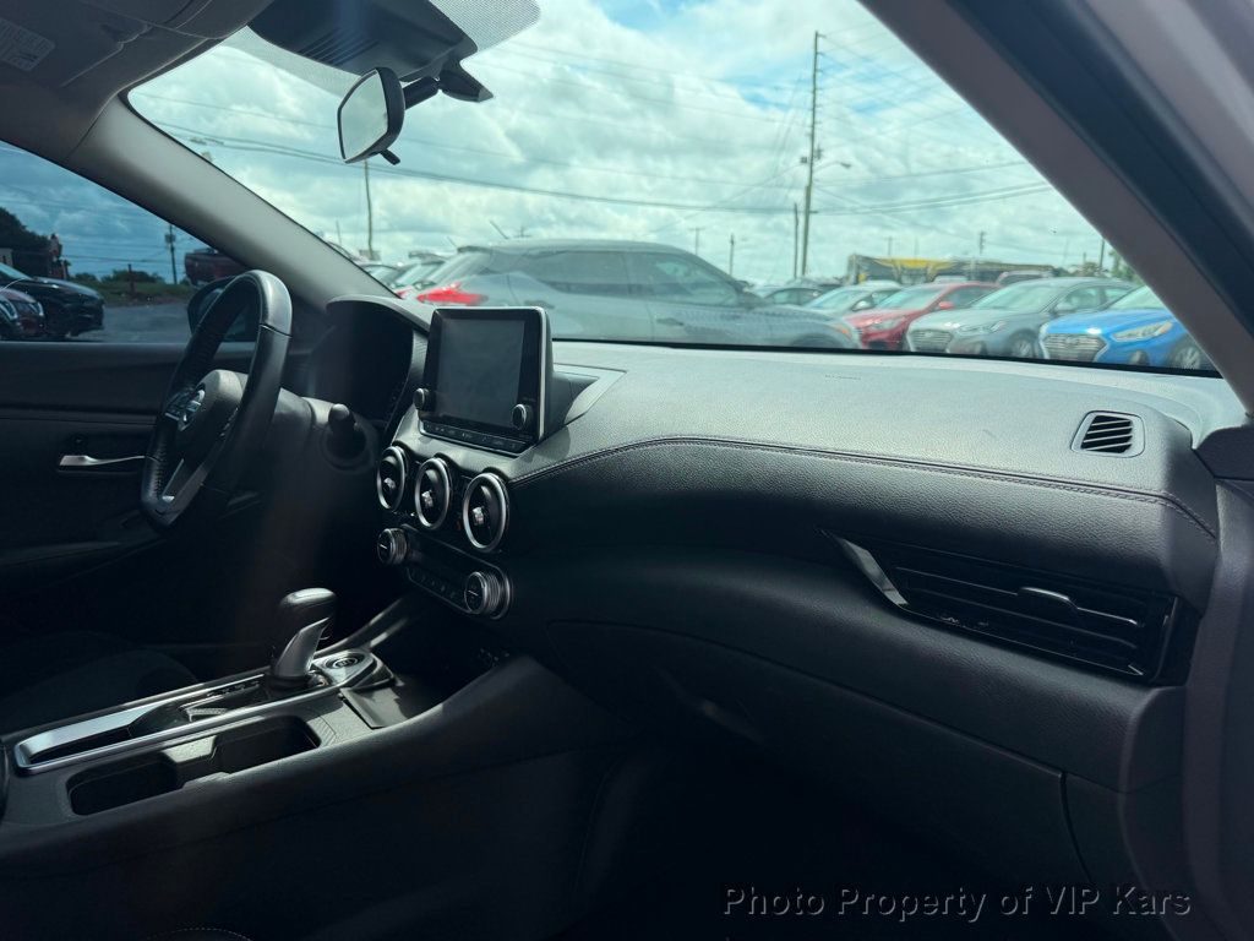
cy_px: 470
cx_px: 627
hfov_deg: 71.6
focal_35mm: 24
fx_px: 869
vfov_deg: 56.8
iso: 80
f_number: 1.78
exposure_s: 1/2110
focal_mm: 6.76
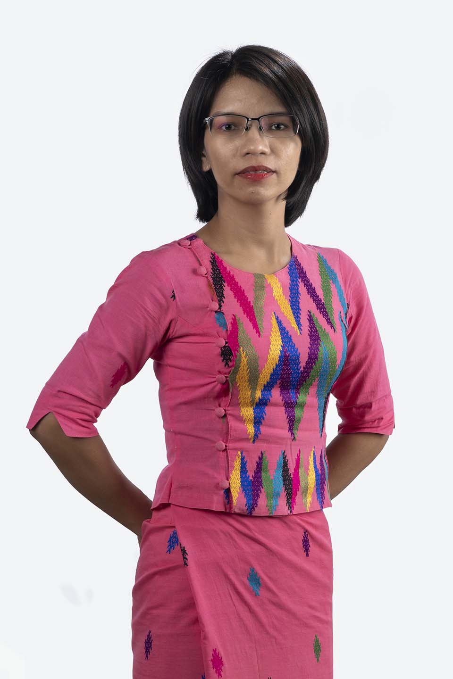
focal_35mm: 105
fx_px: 1982
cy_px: 340
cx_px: 226
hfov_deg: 13.0
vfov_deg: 19.5
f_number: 9
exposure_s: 1/250
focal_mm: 105
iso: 100
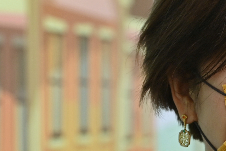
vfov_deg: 4.6
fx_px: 1858
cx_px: 319
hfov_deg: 6.9
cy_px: 150
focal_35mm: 296
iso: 360
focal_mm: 82
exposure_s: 1/200
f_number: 5.6
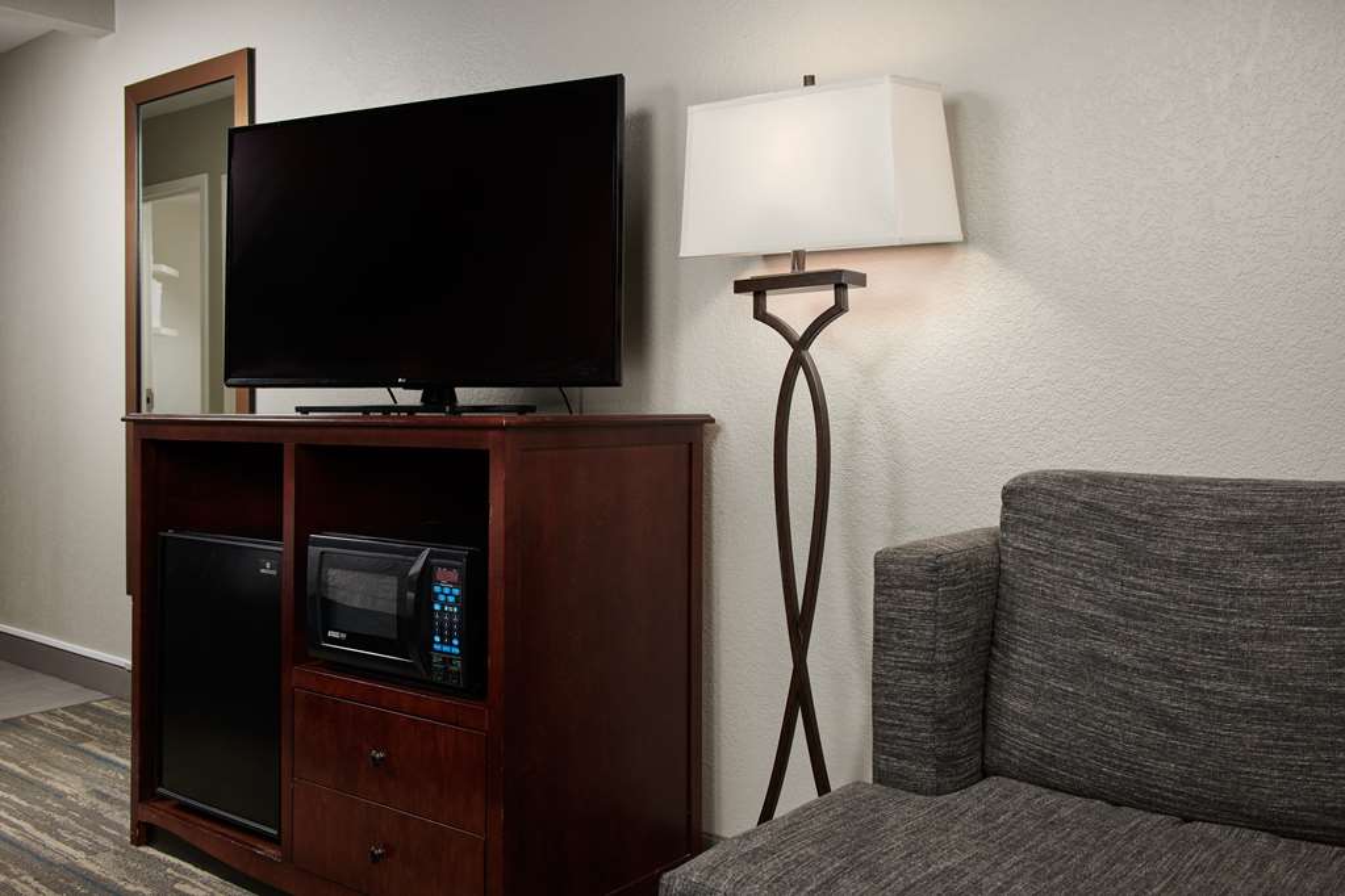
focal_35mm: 32
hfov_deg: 58.7
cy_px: 448
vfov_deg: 41.1
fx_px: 1195
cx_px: 672
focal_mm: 32
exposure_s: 1/250
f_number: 8
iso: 200
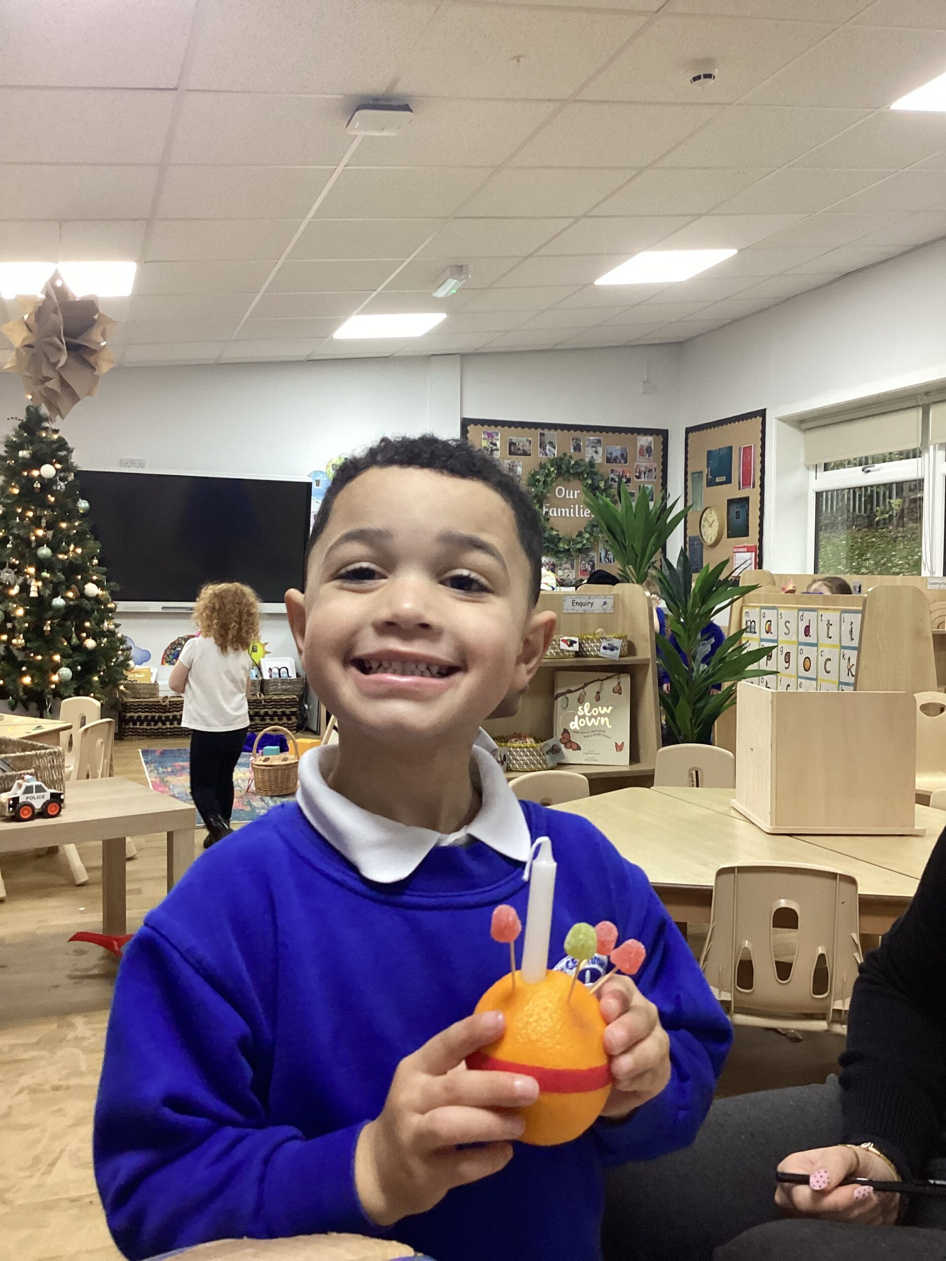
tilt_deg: -2.5
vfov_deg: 58.4
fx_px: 1130
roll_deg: -0.6
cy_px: 630
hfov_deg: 45.4
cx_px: 473
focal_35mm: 31
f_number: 2.4
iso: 200
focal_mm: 3.3
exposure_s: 1/50
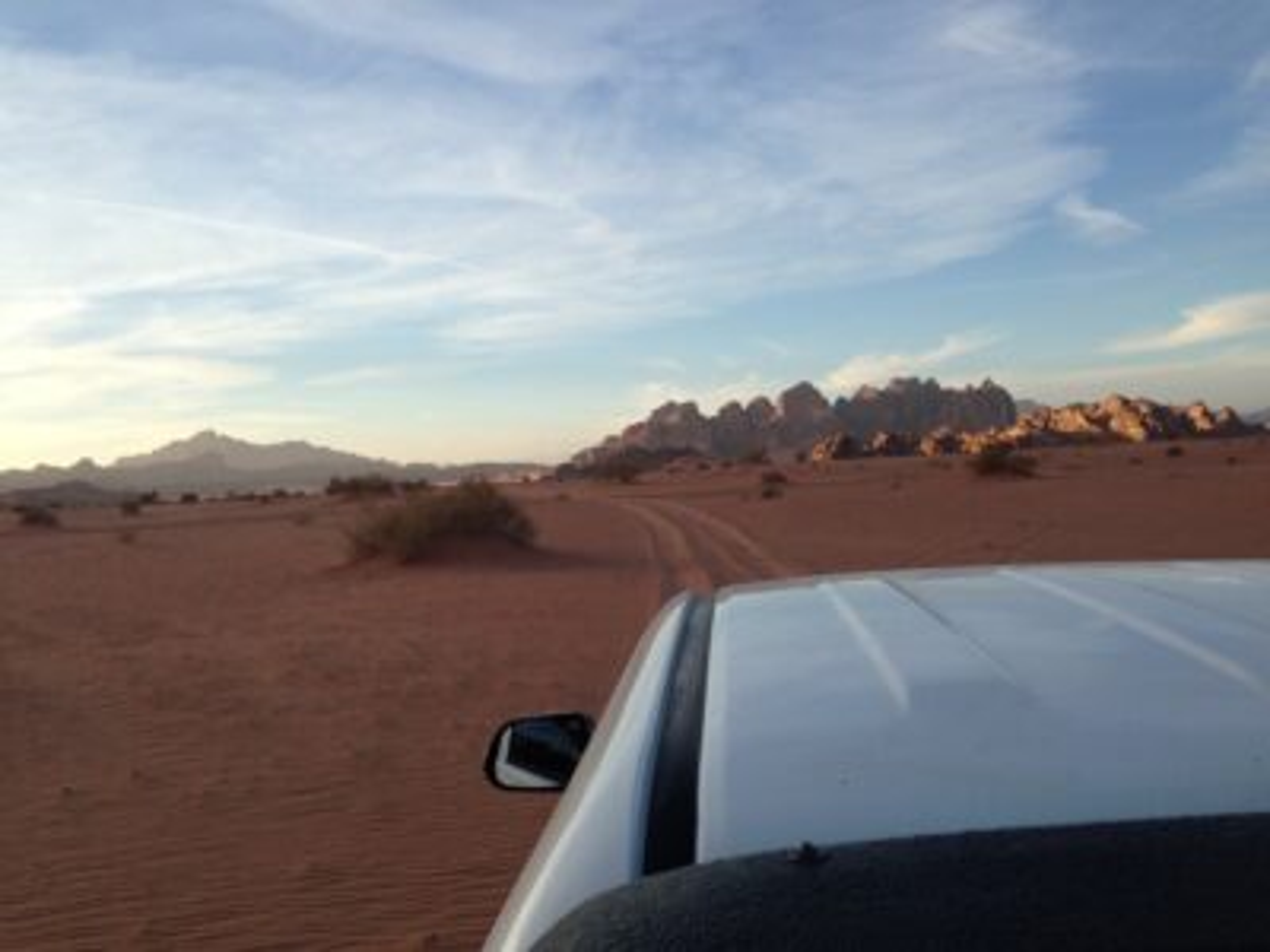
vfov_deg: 42.9
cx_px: 635
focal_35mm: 33
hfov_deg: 55.4
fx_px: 1211
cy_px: 476
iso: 50
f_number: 2.4
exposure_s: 1/847
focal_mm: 4.12
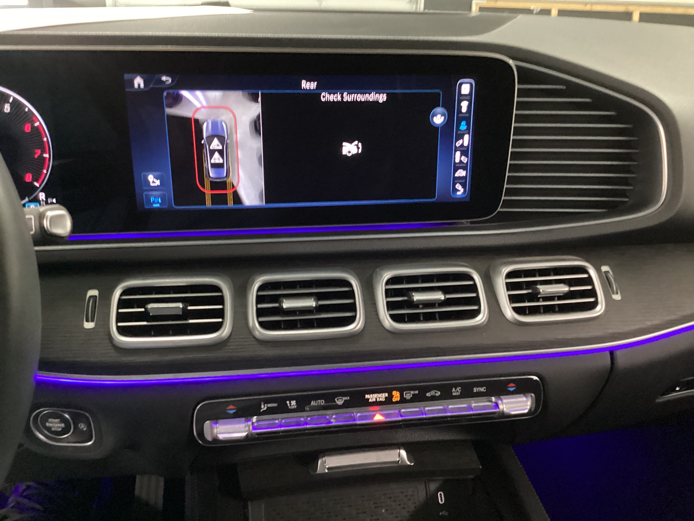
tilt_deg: -24.6
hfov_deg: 58.4
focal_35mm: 31
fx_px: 622
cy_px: 260
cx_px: 347
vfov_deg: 45.4
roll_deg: -2.2
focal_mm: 3.3
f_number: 2.4
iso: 640
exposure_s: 1/20
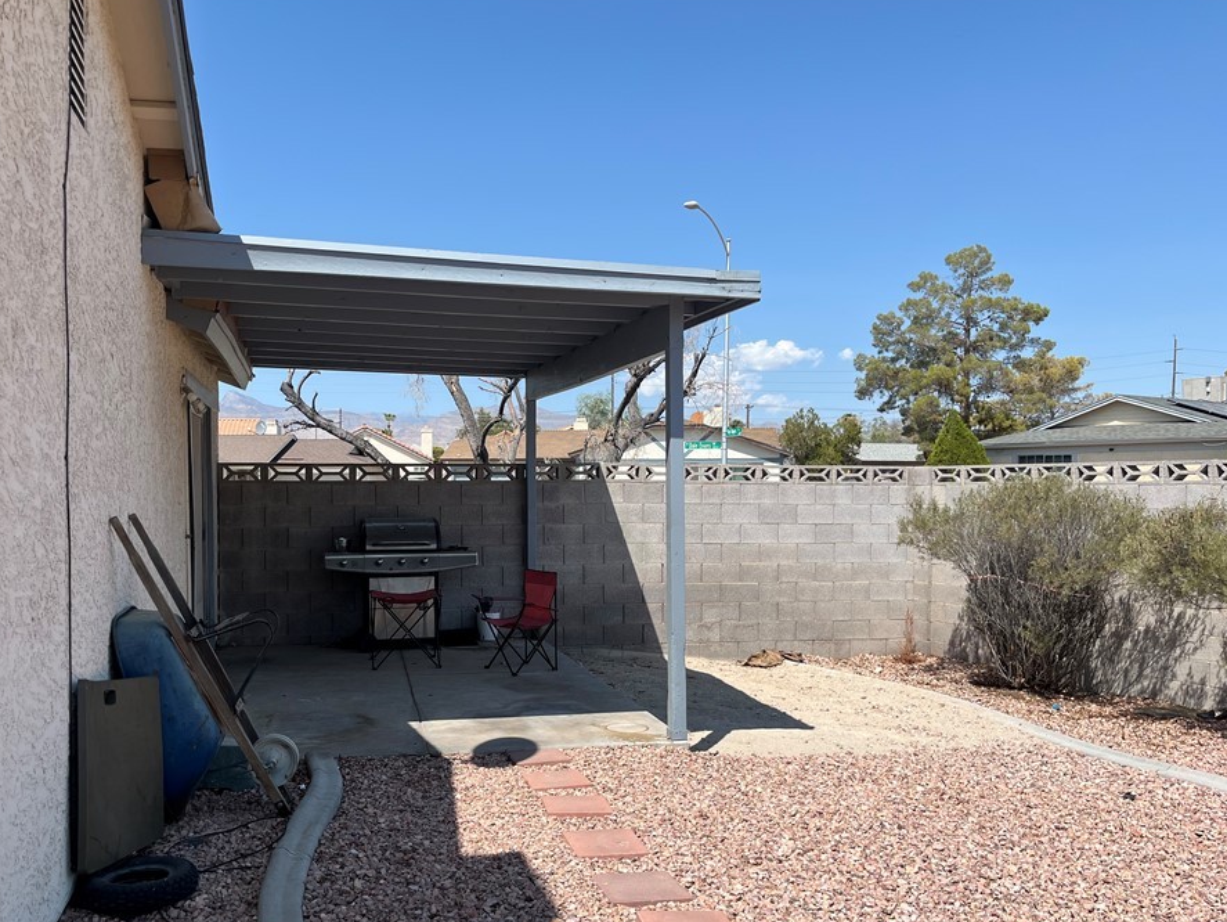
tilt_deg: -1.1
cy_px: 514
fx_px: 1064
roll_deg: -0.3
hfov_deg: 59.8
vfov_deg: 46.7
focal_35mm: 30
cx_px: 544
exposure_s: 1/4016
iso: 50
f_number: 1.6
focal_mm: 5.1
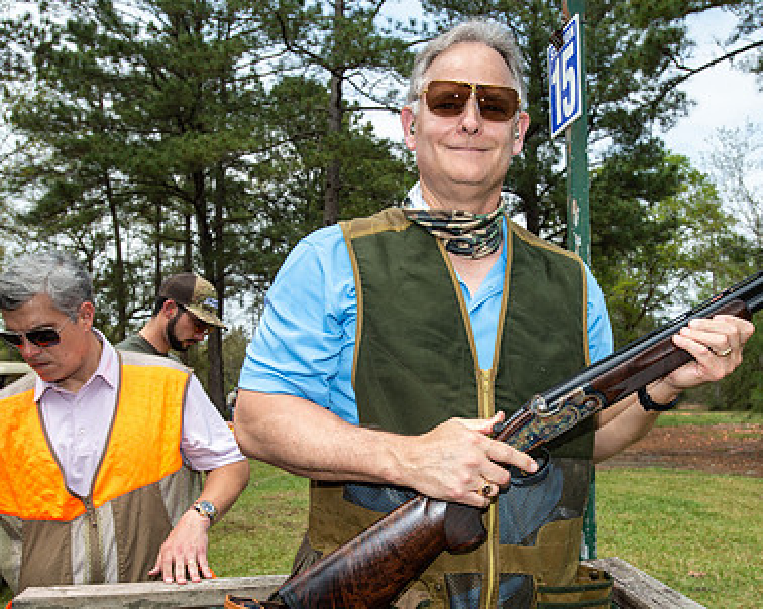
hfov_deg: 50.2
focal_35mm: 36
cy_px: 385
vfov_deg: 40.8
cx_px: 424
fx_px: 813
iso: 125
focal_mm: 25
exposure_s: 1/200
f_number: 6.3
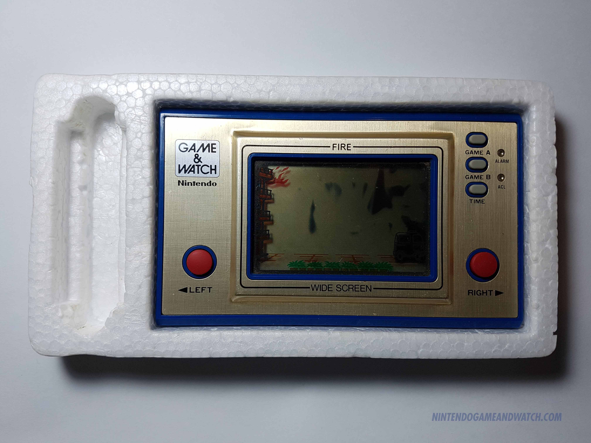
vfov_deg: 53.1
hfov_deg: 67.3
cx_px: 296
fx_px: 444
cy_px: 222
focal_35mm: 26
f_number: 1.7
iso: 50
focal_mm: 4.2
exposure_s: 1/317
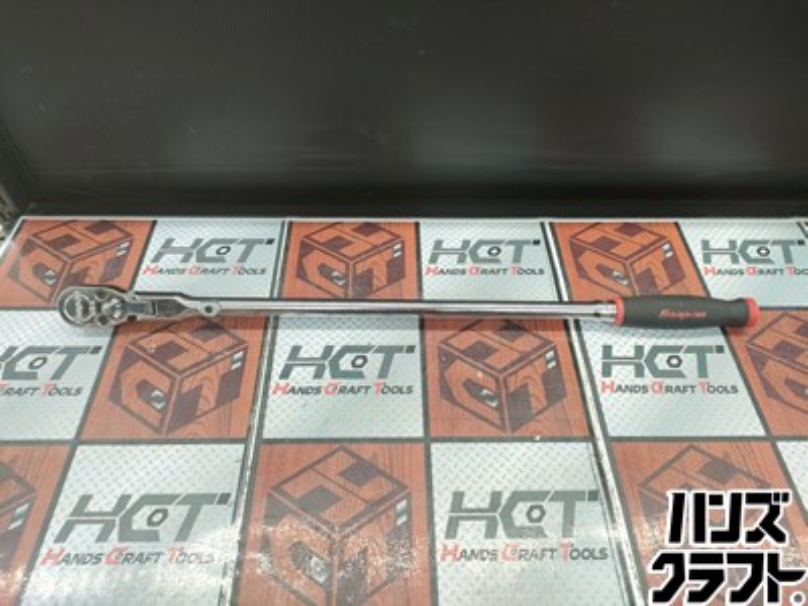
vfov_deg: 51.4
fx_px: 630
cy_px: 303
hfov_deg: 65.3
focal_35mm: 27
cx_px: 404
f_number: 1.7
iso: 219
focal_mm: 4.73
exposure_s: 1/50
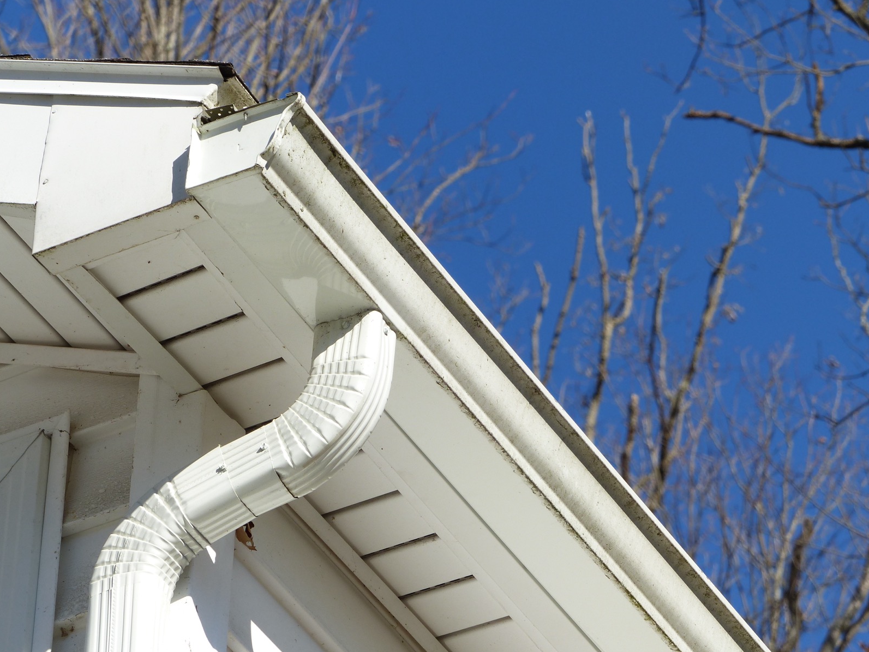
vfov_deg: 6.7
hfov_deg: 8.9
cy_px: 326
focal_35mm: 222
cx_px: 434
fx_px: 5574
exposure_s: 1/1300
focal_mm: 39.8
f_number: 4
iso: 100
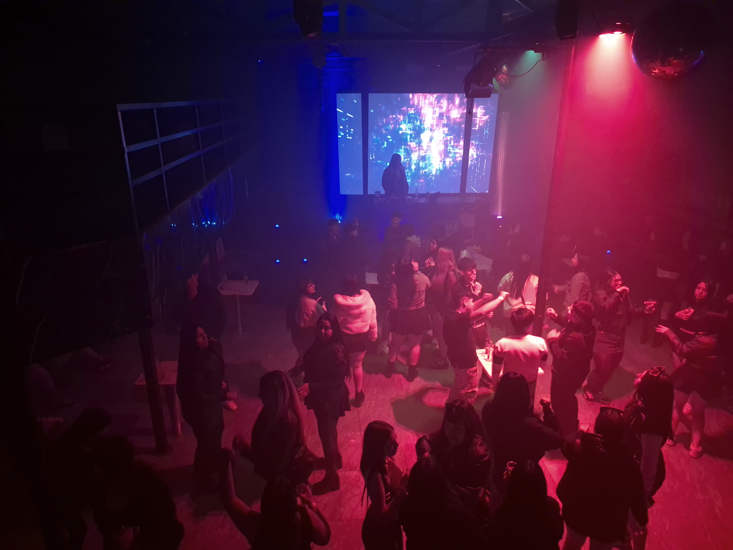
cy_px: 275
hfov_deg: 73.9
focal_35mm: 23
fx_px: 487
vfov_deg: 58.9
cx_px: 366
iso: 1600
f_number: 1.8
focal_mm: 5.4
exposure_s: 1/30
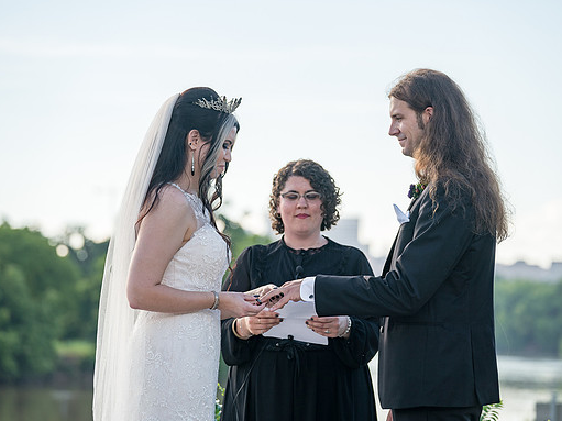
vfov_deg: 10.3
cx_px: 298
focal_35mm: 144
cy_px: 212
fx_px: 2337
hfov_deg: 13.7
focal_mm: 132
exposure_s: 1/500
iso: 100
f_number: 4
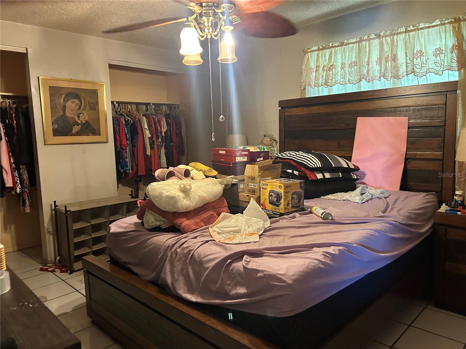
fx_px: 350
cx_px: 233
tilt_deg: -9.2
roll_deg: +2.1
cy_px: 174
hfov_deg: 67.3
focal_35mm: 26
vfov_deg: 53.1
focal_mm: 5.7
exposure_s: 1/30
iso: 500
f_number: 1.5
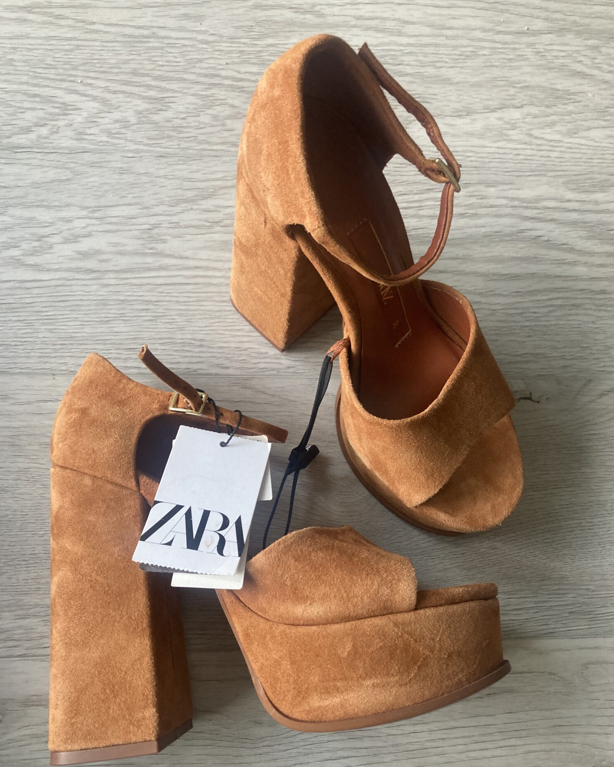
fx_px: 681
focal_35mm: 30
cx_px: 301
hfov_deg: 48.5
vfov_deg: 58.7
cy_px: 417
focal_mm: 3.99
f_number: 1.8
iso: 160
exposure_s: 1/60
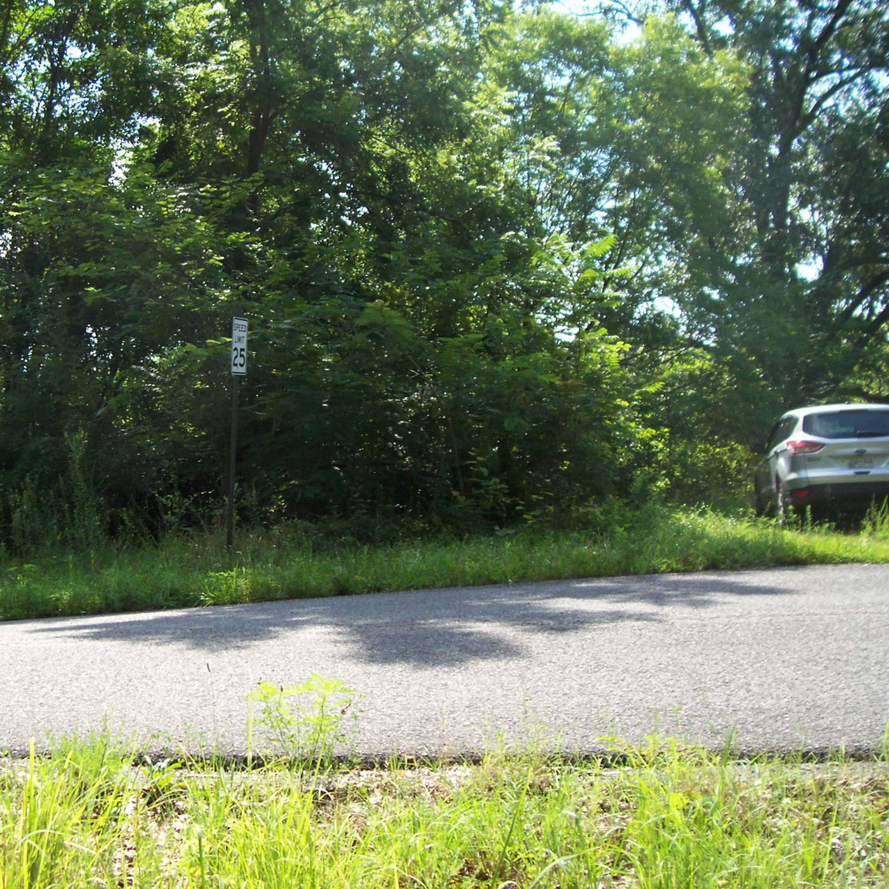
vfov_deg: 40.9
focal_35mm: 41
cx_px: 308
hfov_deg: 40.5
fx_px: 1191
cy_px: 445
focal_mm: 5.6
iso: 80
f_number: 2.7
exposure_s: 1/399
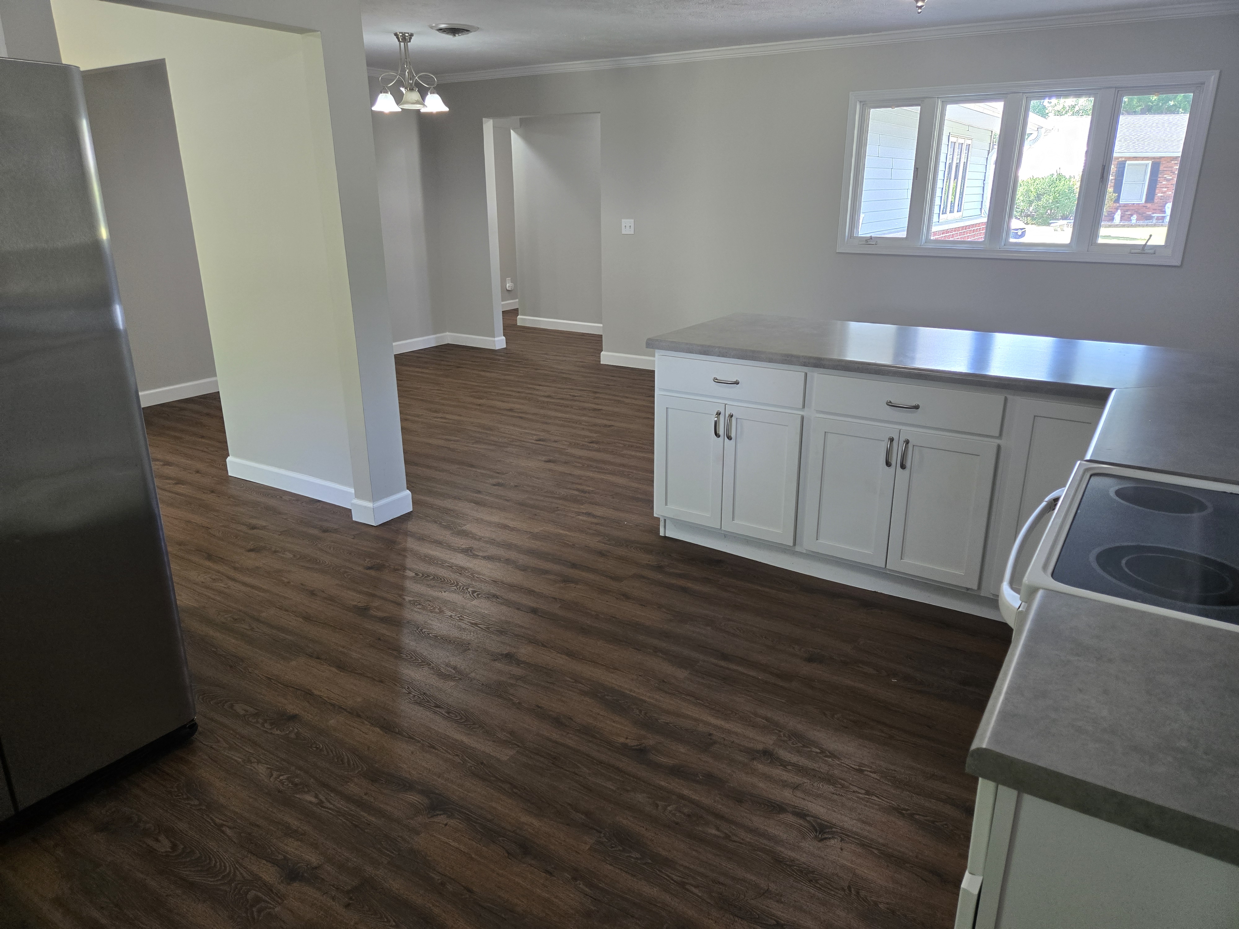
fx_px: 823
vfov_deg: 58.9
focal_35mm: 23
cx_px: 620
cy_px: 464
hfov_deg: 73.9
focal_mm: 5.4
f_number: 1.8
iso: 160
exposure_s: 1/60
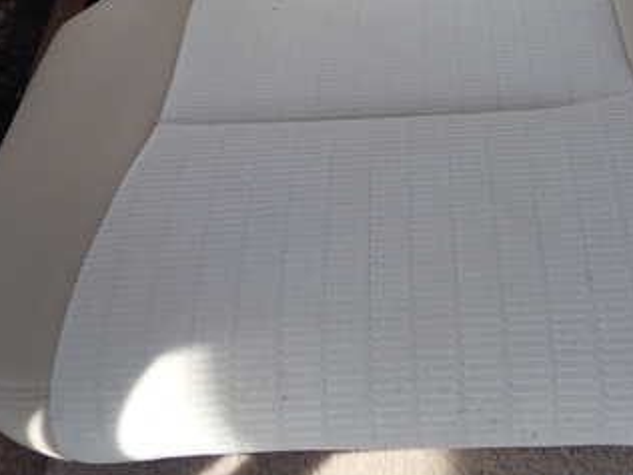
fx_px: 1042
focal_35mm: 57
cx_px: 393
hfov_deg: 33.6
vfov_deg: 25.2
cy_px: 92
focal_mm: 5.4
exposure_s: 1/80
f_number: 2.3
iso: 100
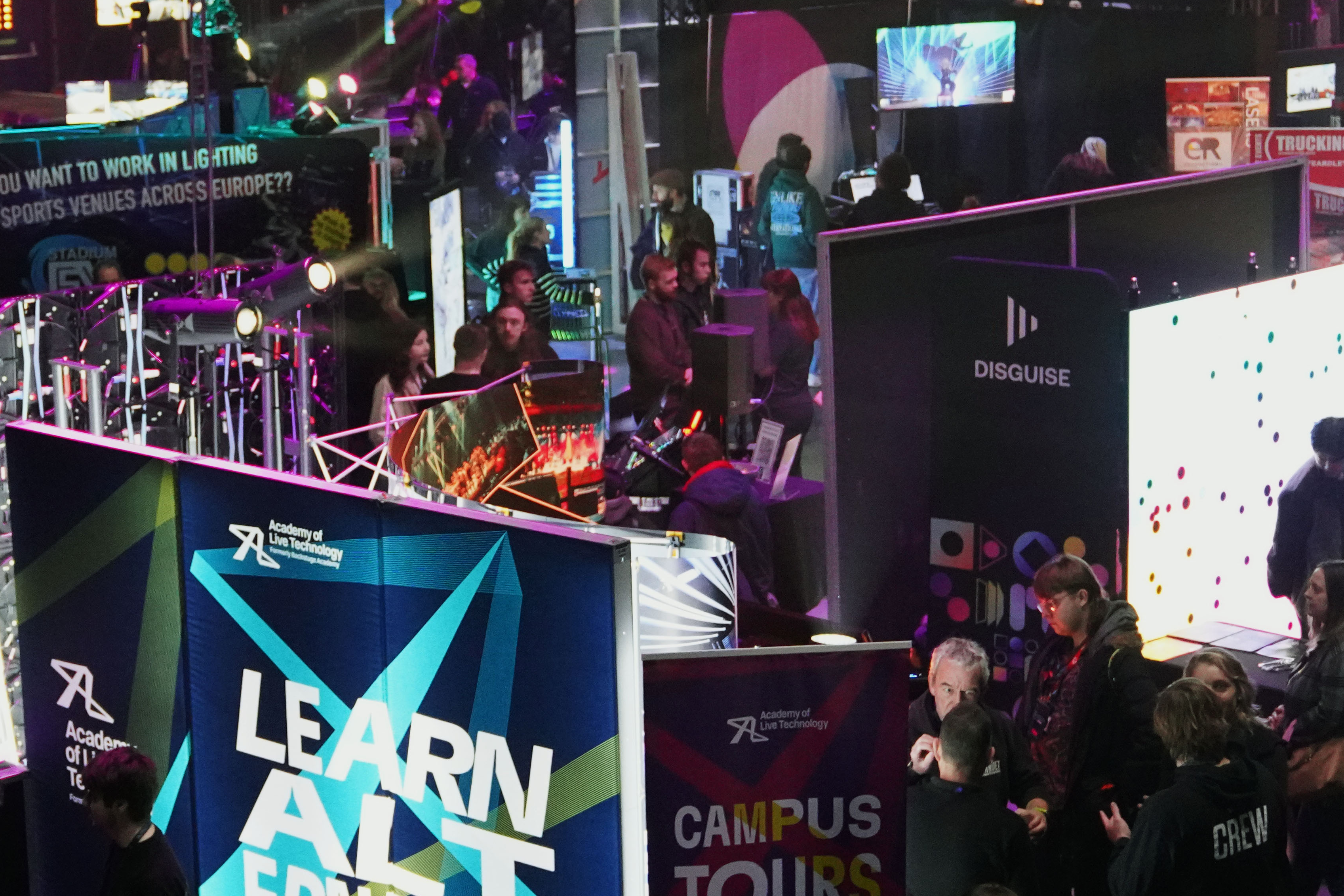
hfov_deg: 24.1
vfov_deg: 16.2
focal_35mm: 84
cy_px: 226
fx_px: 3136
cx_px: 452
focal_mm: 30
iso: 5000
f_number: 2.8
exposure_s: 1/160
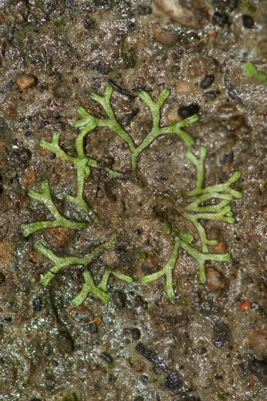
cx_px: 134
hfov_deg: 9.1
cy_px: 200
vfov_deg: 13.7
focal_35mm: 150
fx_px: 1671
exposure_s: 1/60
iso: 100
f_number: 4.5
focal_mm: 100
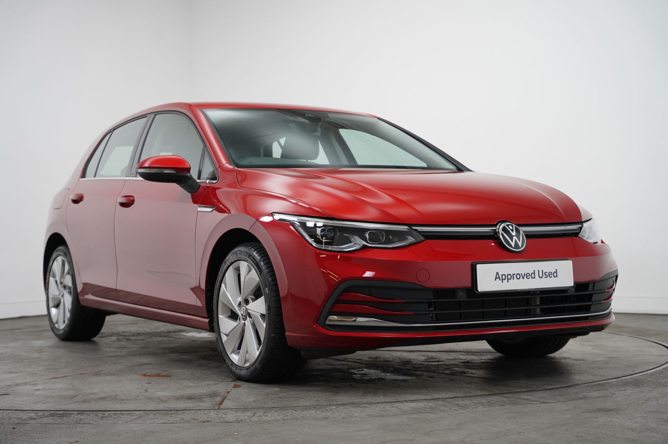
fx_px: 1081
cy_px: 222
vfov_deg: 23.2
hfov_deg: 34.3
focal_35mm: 58
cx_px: 334
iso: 1600
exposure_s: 1/160
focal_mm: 58.3
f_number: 4
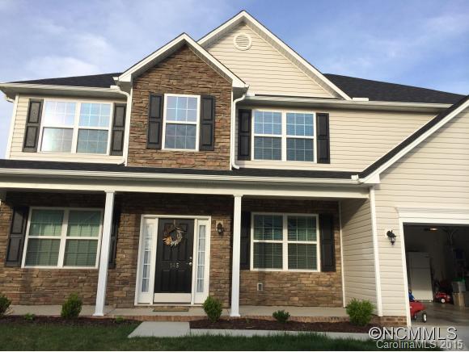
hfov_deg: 59.9
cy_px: 176
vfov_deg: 46.9
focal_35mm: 30
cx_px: 234
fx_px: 407
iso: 32
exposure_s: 1/1080
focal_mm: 4.12
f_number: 2.2
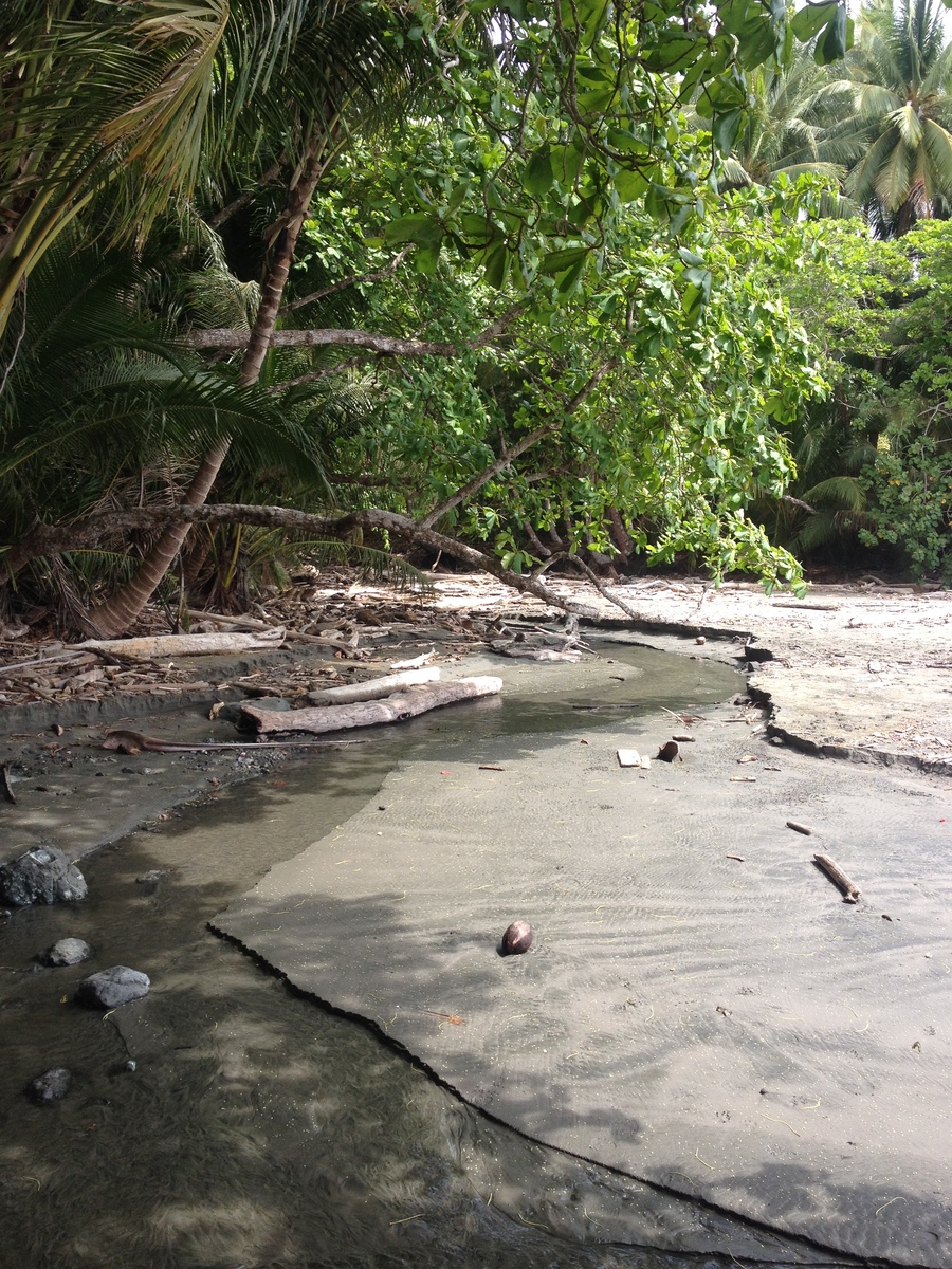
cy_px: 634
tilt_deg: -7.2
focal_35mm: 35
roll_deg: +0.6
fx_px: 1283
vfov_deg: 52.6
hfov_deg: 40.7
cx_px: 476
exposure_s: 1/435
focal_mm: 4.28
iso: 50
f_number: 2.4
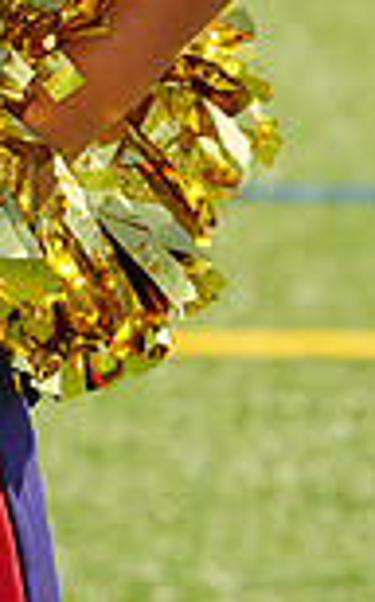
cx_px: -285
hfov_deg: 1.8
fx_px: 12205
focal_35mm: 745
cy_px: -281
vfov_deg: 2.8
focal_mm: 194
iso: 100
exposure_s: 1/250
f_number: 8
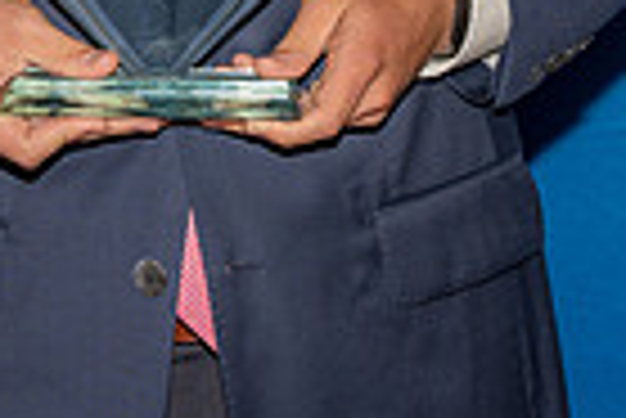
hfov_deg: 8.6
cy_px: -380
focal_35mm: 238
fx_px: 4143
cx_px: 95
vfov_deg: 5.7
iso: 320
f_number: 6.3
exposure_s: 1/100
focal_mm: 57
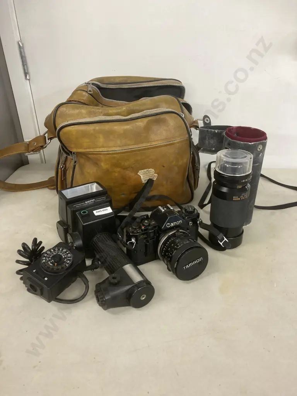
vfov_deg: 63.4
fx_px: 320
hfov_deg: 49.7
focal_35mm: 28
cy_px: 198
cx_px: 148
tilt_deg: -27.6
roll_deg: +0.8
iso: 100
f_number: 1.8
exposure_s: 1/50
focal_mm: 3.99
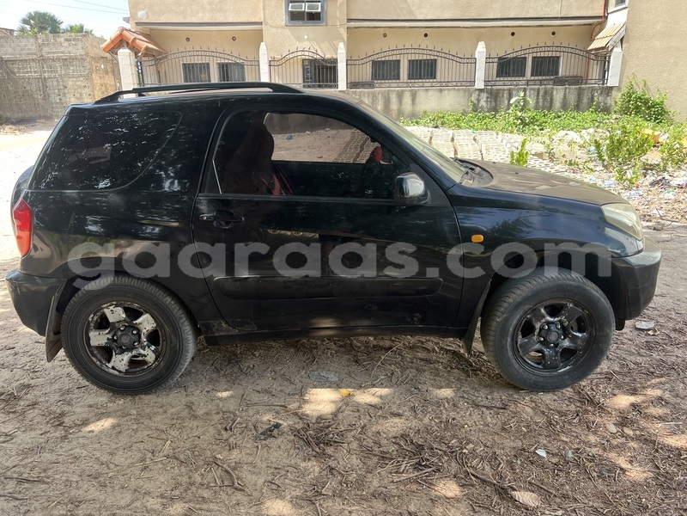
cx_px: 344
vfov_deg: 53.1
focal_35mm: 26
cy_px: 258
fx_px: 516
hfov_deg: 67.3
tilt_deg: -16.1
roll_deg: +0.6
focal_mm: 5.7
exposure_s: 1/450
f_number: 1.5
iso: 50
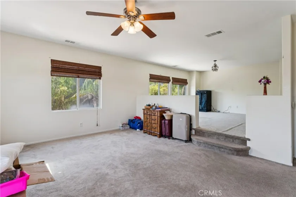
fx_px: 141
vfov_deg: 69.8
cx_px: 148
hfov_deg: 92.6
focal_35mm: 17
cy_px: 98
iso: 100
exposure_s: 1/4
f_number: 13
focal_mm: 17.2
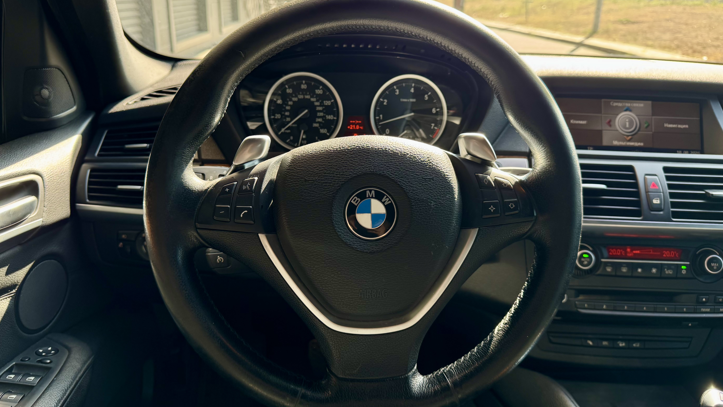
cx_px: 363
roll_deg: -1.1
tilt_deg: -20.1
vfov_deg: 42.9
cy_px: 196
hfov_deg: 69.9
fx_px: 518
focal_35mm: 27
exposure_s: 1/172
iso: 100
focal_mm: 6.76
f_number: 1.78
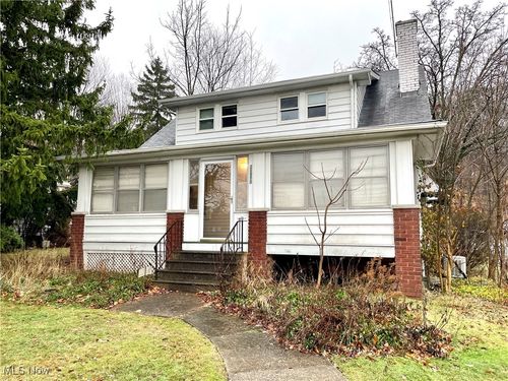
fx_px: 382
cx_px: 254
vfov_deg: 53.1
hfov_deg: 67.3
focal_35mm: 26
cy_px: 190
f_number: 1.6
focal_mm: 4.2
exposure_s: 1/121
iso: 100
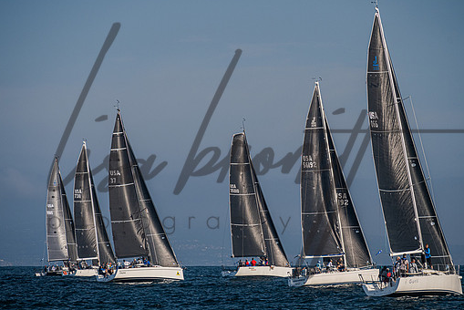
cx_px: 233
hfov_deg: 7.8
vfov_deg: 5.2
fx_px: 3417
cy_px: 174
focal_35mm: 265
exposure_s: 1/1000
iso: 400
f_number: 6.3
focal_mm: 200
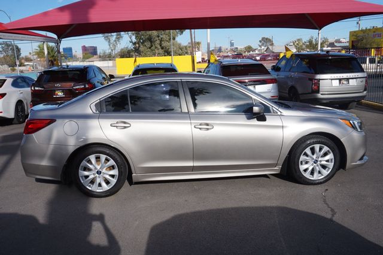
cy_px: 128
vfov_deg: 43.6
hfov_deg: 62.0
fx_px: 319
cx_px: 192
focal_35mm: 30
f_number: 11
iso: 100
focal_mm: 20
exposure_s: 1/160
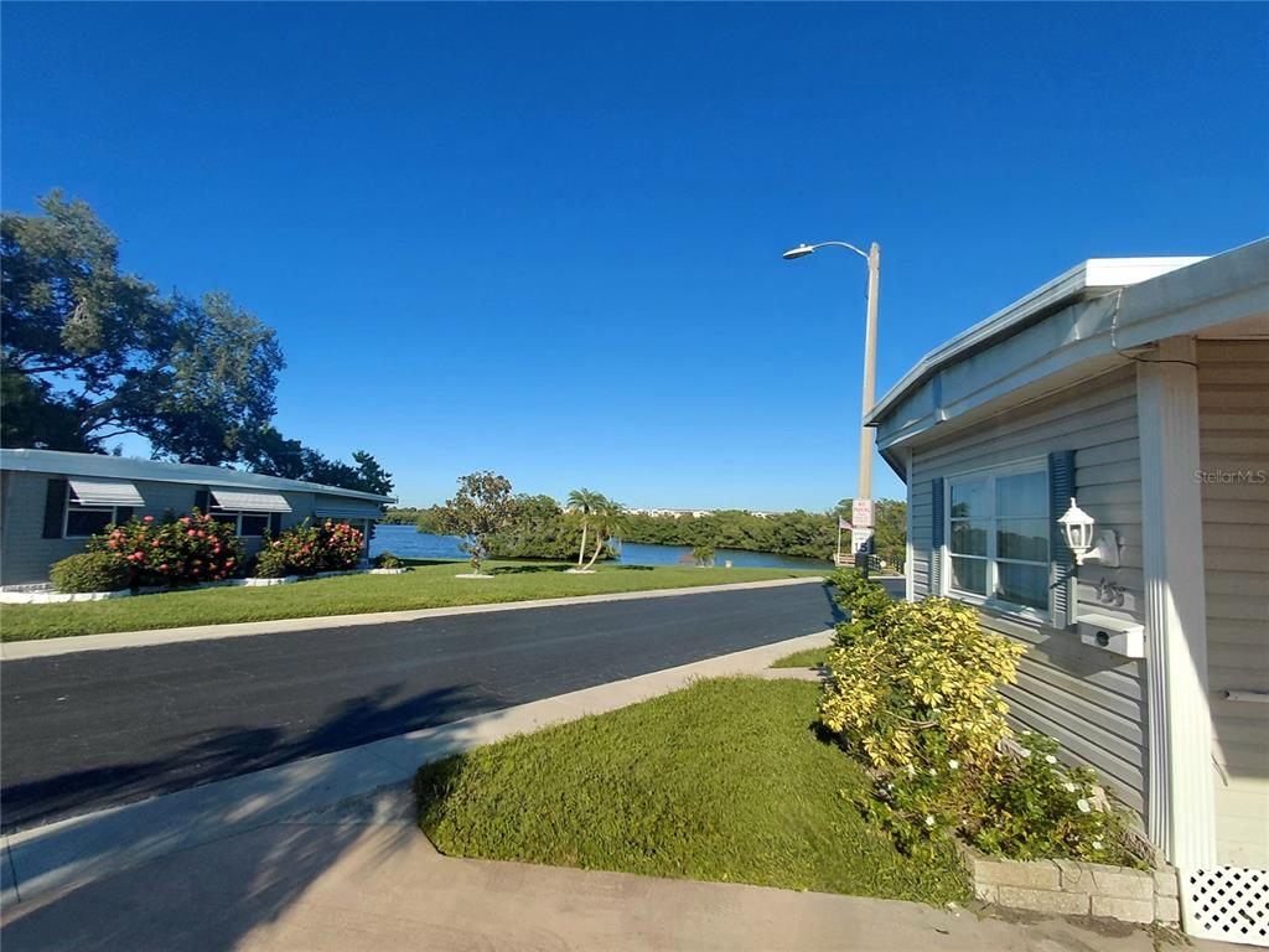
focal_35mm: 16
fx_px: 587
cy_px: 476
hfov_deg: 94.5
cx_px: 634
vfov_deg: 78.1
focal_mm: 1.64
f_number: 2.2
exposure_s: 1/2500
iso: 40
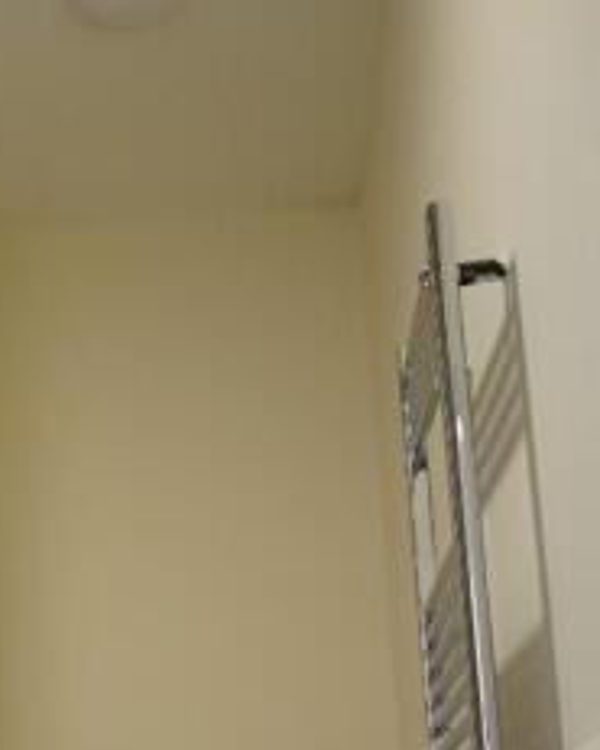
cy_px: 631
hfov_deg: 20.2
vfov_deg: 25.8
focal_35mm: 72
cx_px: -75
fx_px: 1597
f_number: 4.5
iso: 1000
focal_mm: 18
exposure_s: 1/60
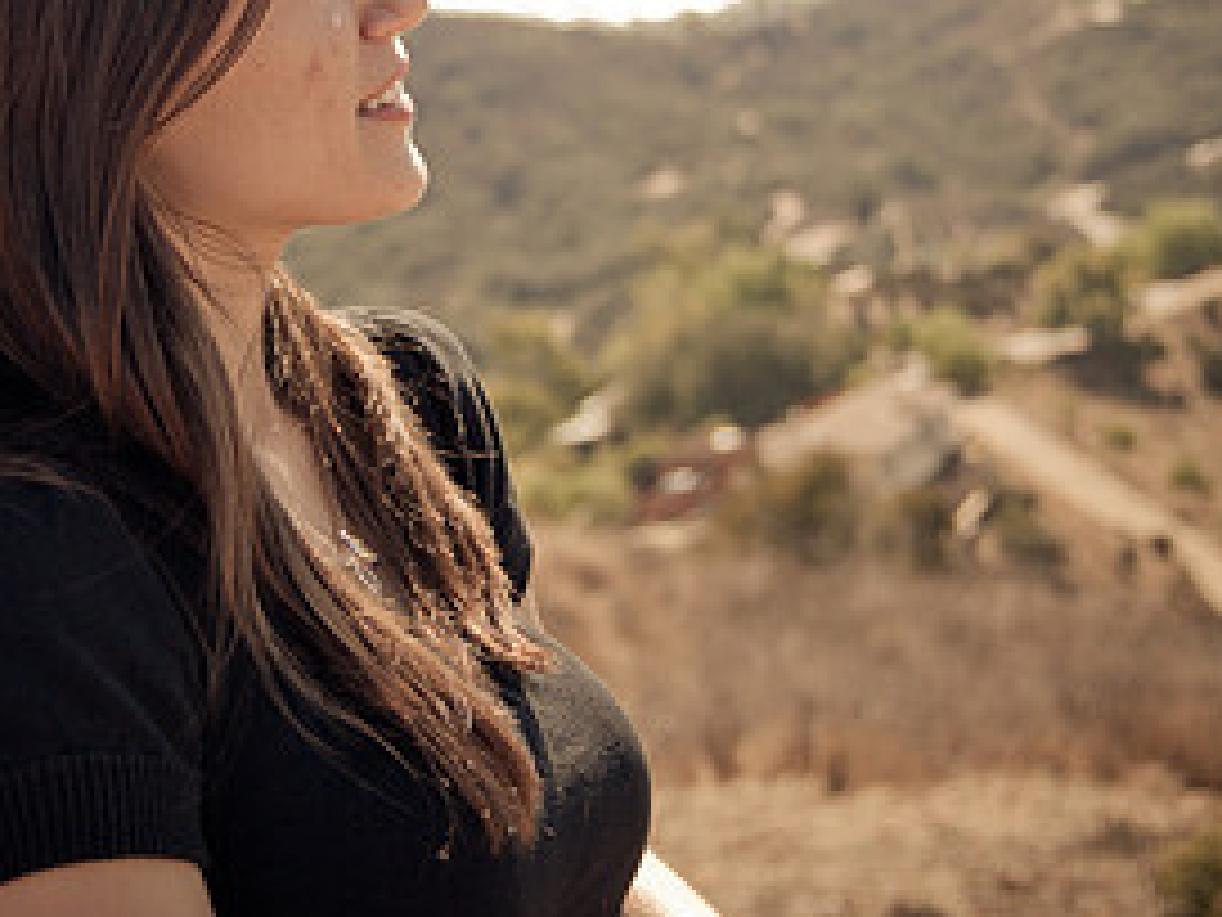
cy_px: 81
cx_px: 427
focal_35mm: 80
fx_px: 2824
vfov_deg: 18.1
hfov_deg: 24.3
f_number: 2.8
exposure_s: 1/800
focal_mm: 26
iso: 100
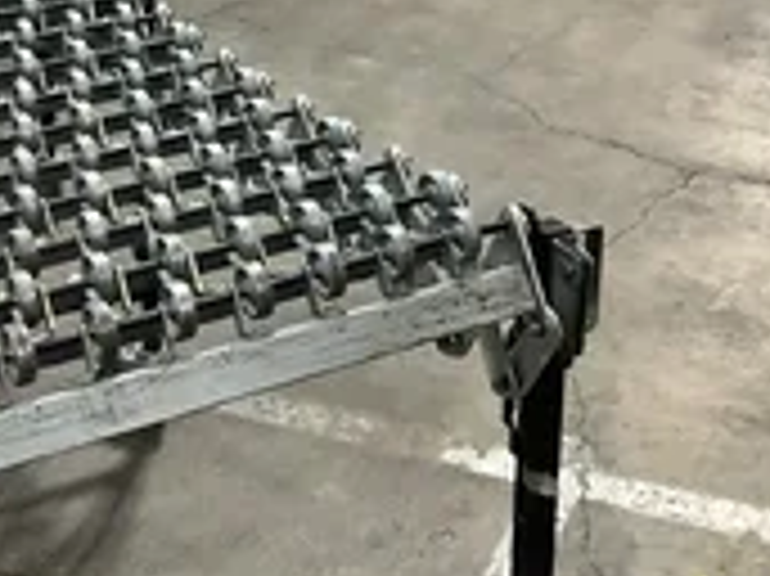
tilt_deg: -23.8
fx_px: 1512
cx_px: 293
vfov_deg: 21.4
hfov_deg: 28.5
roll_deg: +1.0
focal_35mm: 68
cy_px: 162
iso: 320
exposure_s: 1/51
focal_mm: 3
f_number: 1.8
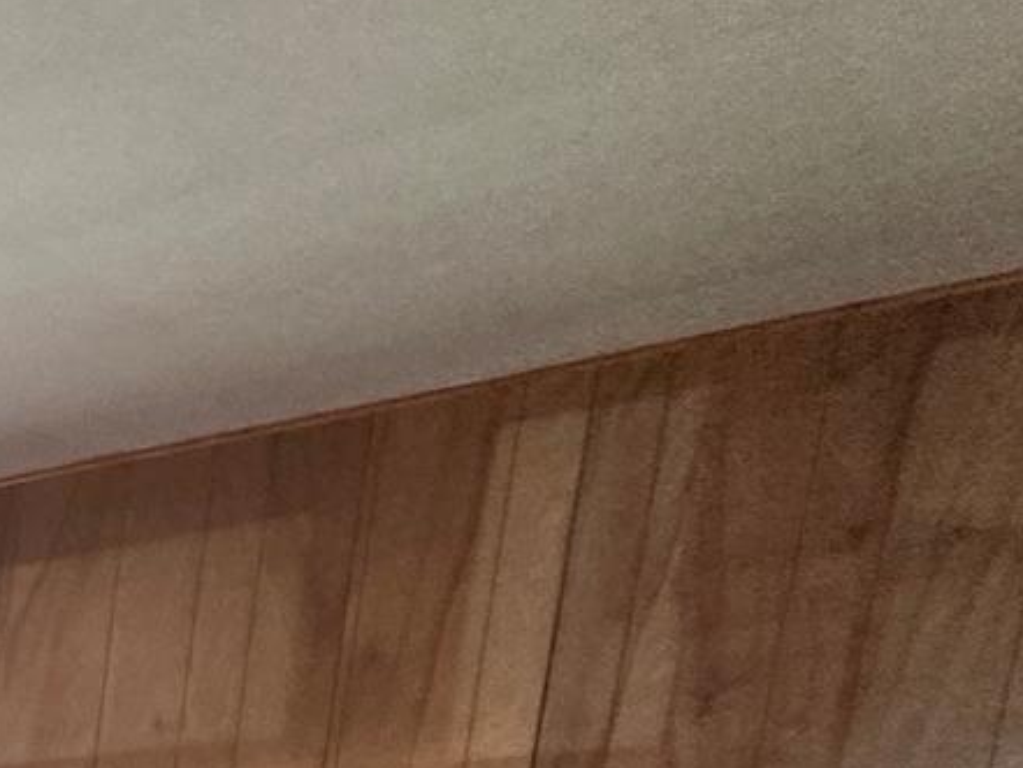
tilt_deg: -10.9
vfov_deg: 17.8
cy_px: 1411
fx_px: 1921
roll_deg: +1.3
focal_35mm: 65
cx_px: -1236
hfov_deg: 16.9
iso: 320
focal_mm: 2.22
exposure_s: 1/60
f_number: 2.2
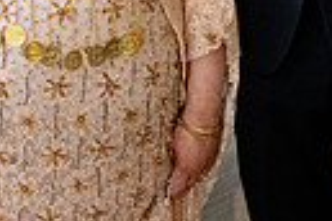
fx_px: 1162
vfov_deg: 10.1
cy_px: -212
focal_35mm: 126
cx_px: 157
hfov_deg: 16.3
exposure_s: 1/160
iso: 6400
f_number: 10
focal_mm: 28
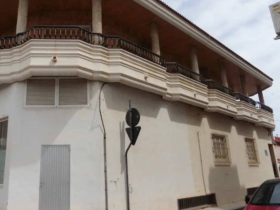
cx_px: 103
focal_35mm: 34
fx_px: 275
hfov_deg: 53.3
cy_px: 77
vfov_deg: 41.5
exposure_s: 1/2000
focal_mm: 4.3
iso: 100
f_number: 3.3
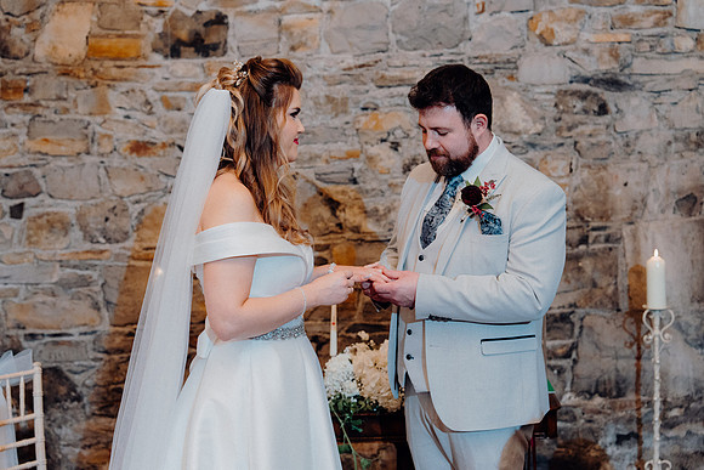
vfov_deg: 24.2
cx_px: 352
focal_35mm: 56
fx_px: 1095
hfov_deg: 35.6
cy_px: 235
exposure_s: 1/200
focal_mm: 56
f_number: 3.5
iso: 2500
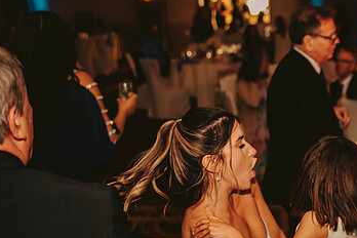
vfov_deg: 19.3
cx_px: 274
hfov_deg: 28.4
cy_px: 192
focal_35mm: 70
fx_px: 694
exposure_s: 1/60
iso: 500
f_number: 2.8
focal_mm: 42
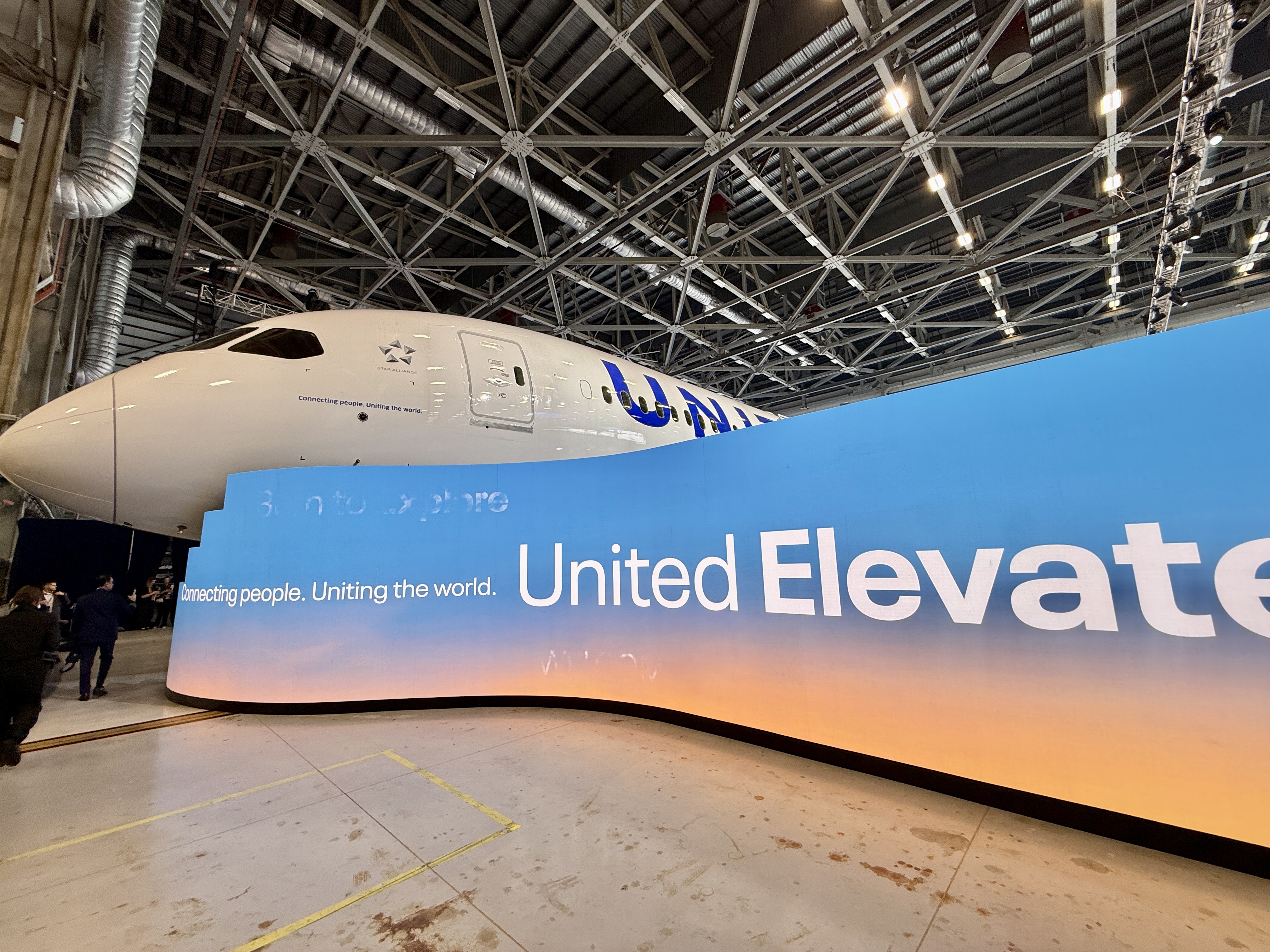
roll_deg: +1.4
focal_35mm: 14
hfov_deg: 102.1
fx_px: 514
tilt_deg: +10.4
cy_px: 476
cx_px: 635
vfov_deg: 85.7
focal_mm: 2.22
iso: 64
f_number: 2.2
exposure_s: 1/107
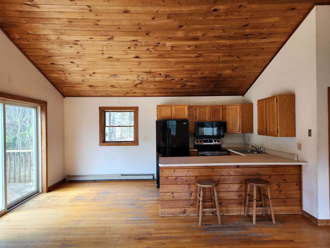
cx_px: 165
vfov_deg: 58.9
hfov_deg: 73.9
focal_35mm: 23
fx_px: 219
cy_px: 124
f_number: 1.8
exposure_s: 1/120
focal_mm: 5.4
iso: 200
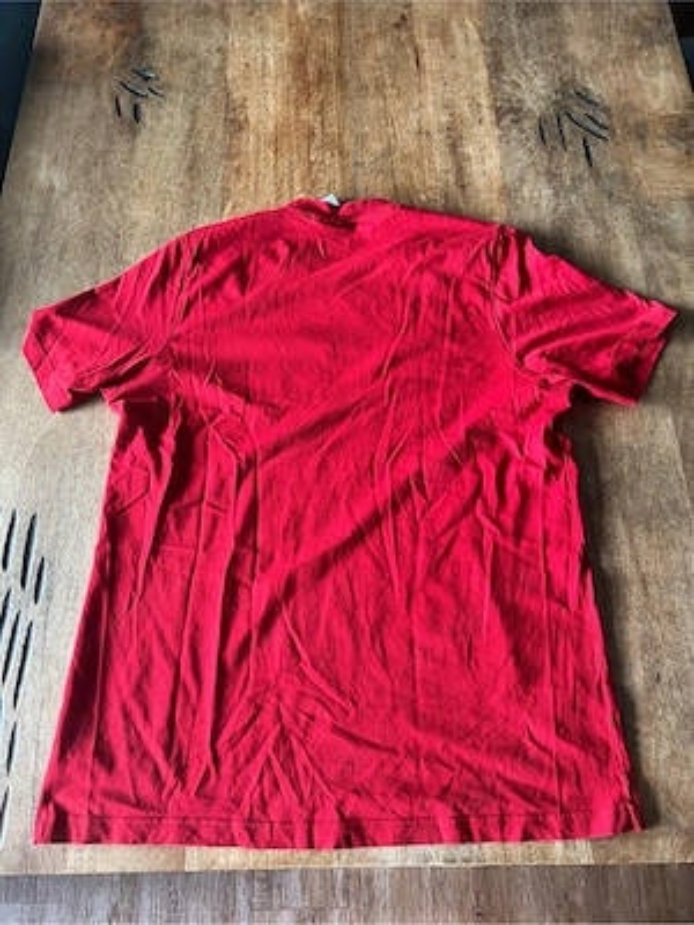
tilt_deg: -67.8
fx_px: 695
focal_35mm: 26
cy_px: 462
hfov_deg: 53.1
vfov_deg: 67.3
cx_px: 347
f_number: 1.5
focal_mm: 5.7
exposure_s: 1/81
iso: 125
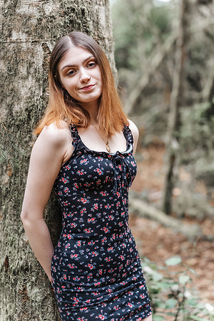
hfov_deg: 17.9
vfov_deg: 26.7
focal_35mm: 76
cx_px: 107
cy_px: 160
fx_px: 678
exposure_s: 1/250
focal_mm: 76
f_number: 2.5
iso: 2500
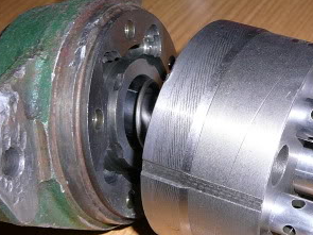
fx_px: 687
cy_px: 150
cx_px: 222
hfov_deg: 25.5
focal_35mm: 76
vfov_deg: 19.3
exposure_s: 1/30
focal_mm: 5.2
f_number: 2.8
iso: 100
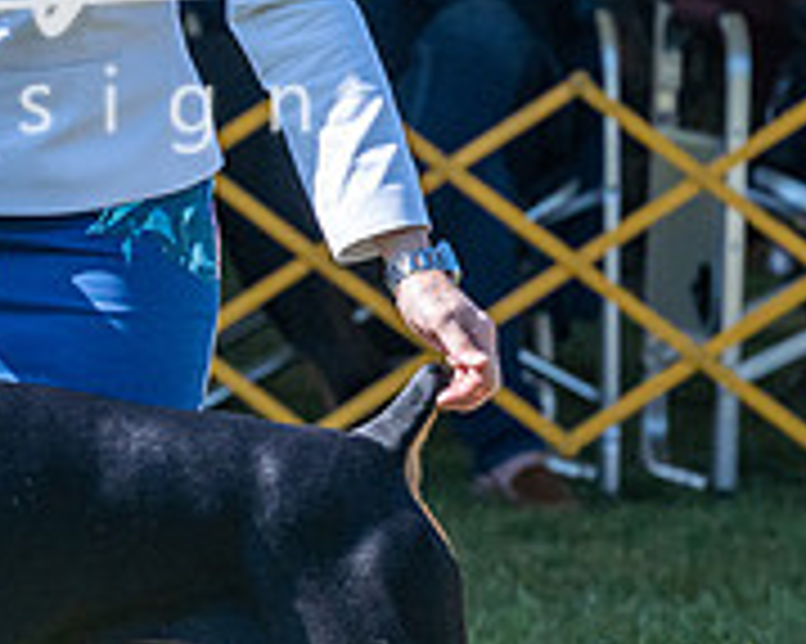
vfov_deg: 2.2
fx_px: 16856
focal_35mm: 707
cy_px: 266
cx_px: -340
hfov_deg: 2.7
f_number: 6.3
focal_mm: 200
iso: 1250
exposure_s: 1/2000
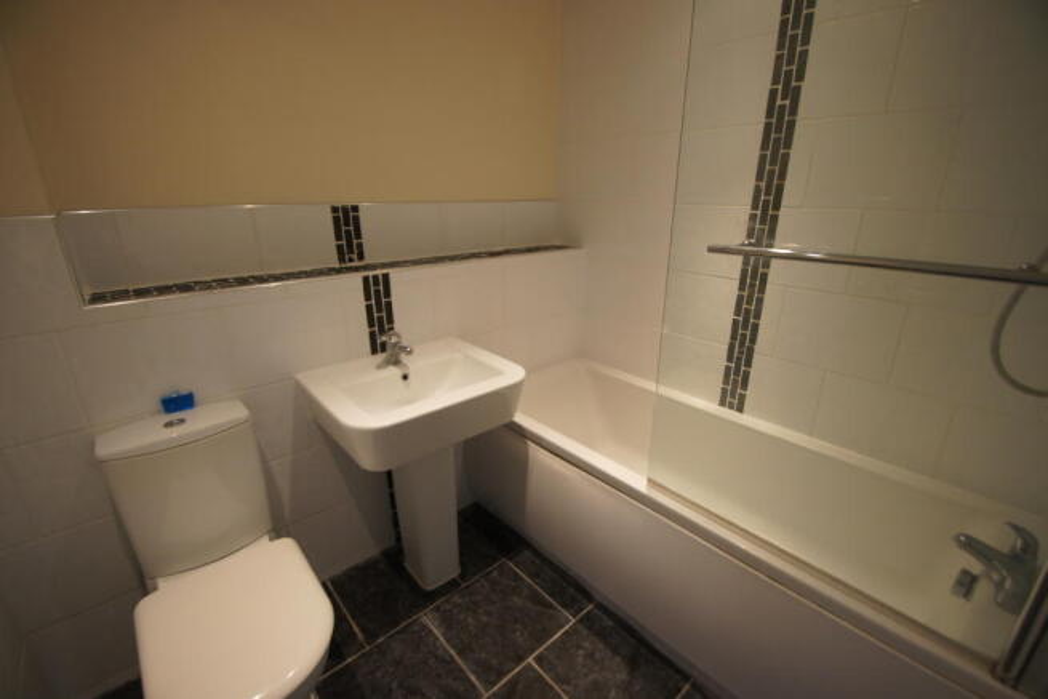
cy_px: 350
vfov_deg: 77.4
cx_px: 524
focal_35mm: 15
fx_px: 437
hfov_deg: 100.4
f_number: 3.5
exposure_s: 1/30
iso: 640
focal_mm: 10
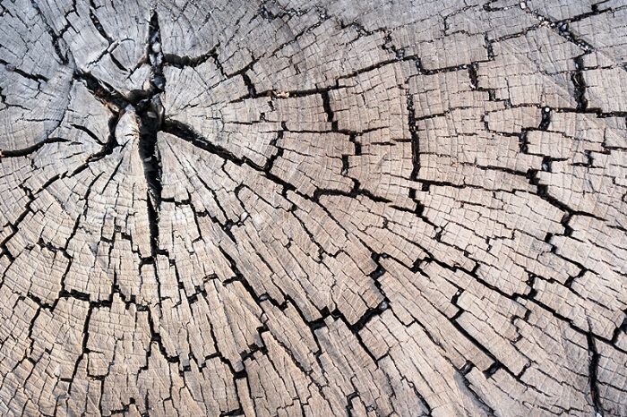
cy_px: 208
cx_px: 314
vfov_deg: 37.8
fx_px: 609
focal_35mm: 35
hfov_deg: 54.5
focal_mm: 35
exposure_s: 1/320
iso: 400
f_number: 3.2
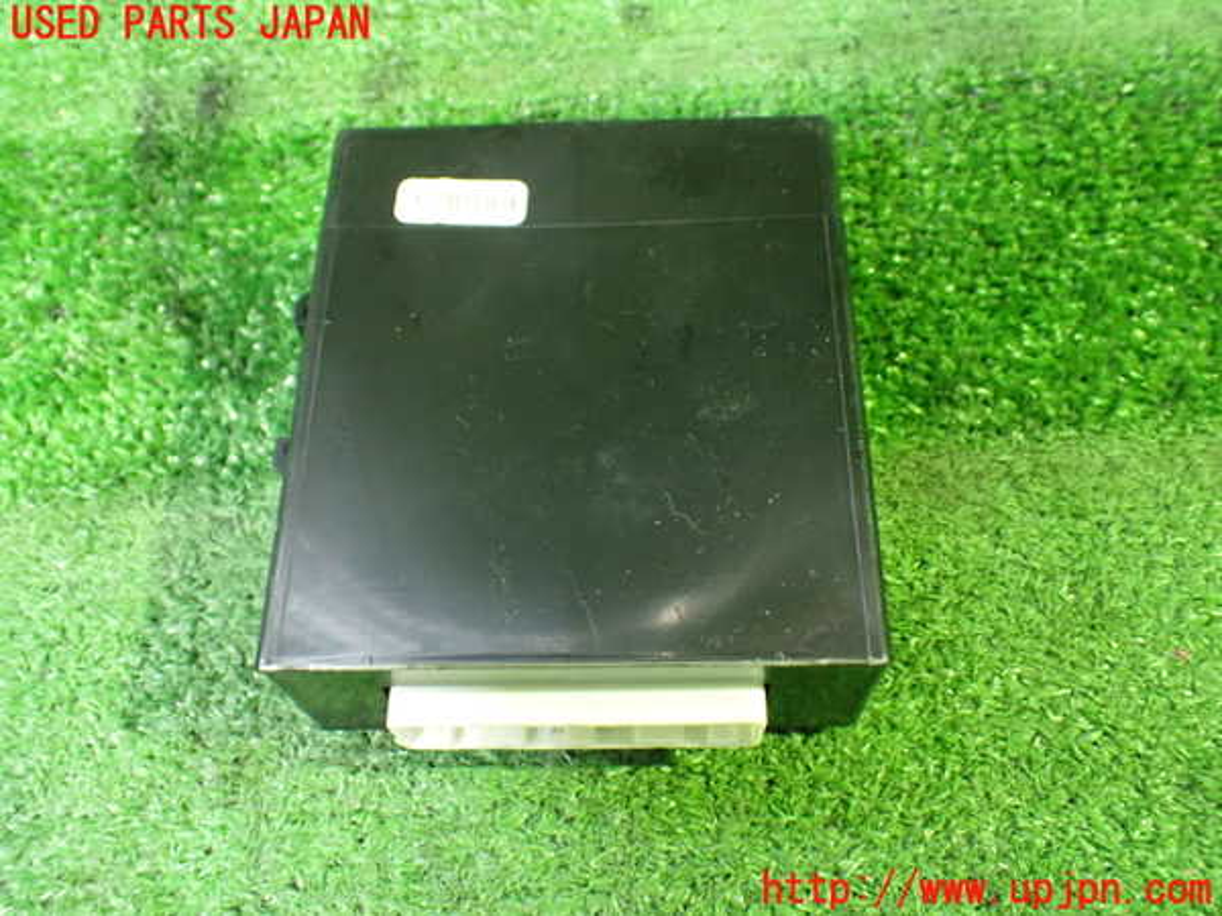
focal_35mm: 32
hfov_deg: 56.8
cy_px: 458
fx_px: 1130
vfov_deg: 44.2
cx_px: 611
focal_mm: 5.79
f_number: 2.4
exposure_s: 1/30
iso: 1000
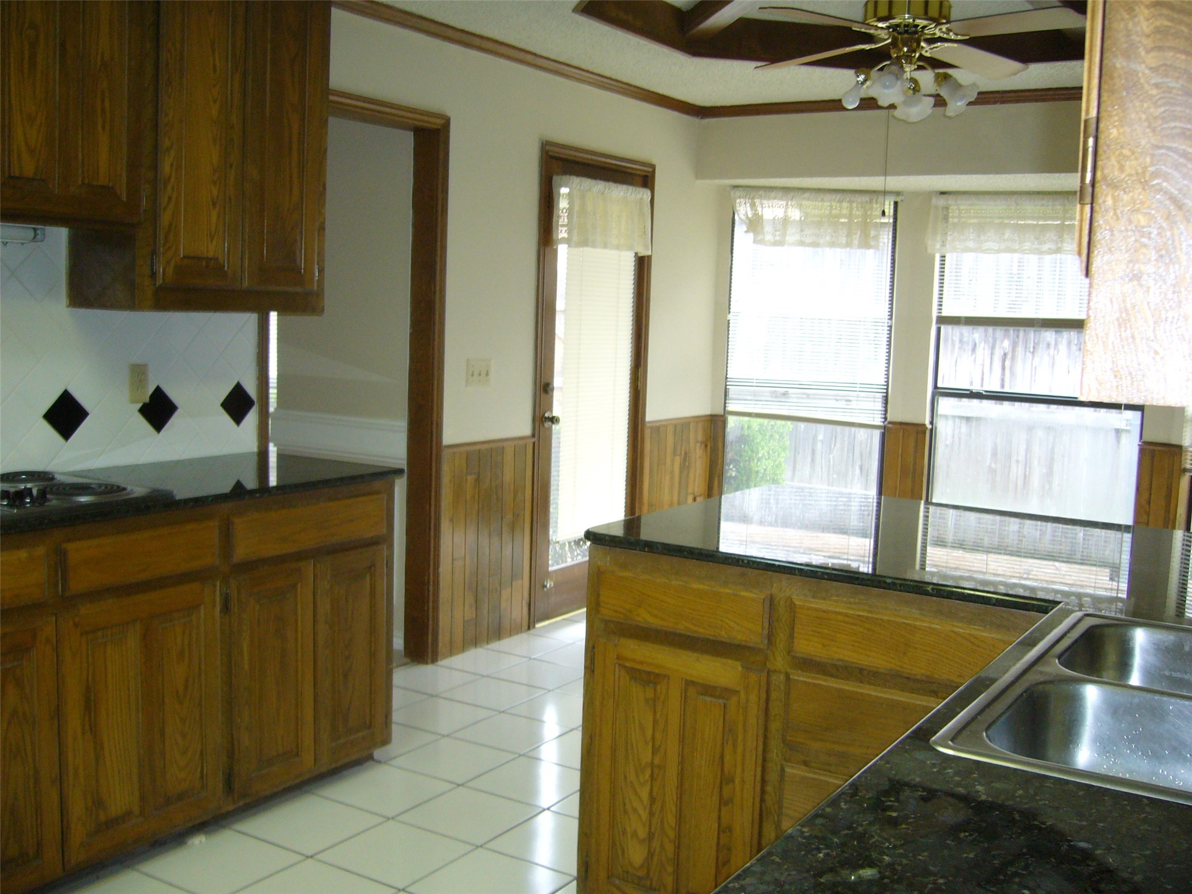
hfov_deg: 52.6
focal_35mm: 35
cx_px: 596
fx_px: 1205
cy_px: 447
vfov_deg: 40.7
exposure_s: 1/30
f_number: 2.8
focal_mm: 5.8
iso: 160
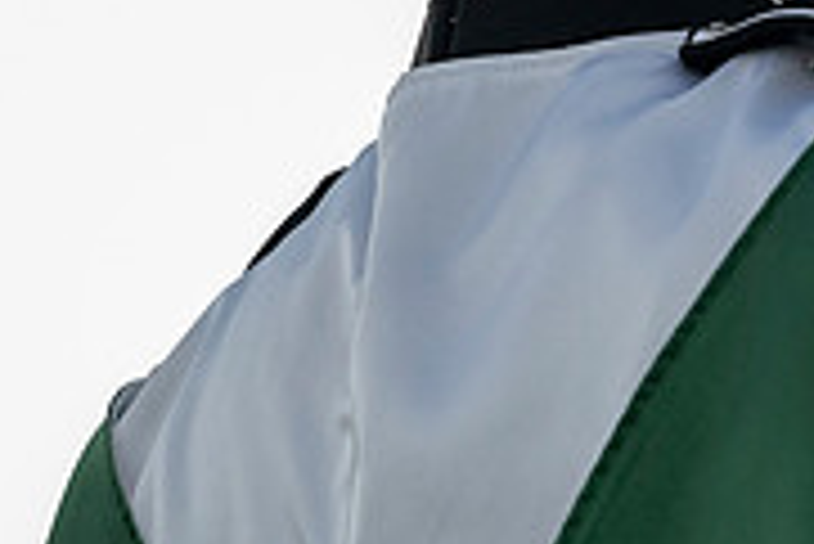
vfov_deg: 2.3
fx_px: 13441
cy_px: -263
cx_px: 899
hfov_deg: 3.5
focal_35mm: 594
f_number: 4.5
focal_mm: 185
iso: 5000
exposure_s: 1/2500
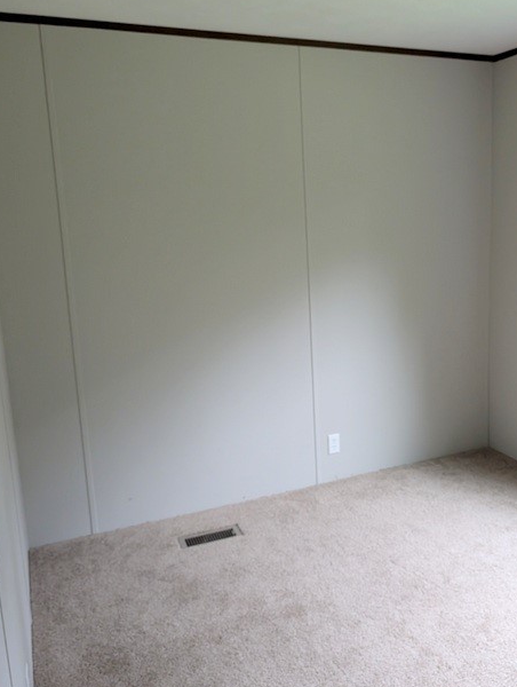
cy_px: 335
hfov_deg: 43.9
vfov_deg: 56.7
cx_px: 329
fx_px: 635
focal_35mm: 32
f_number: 1.68
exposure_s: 1/70.7
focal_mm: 6.9
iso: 1063
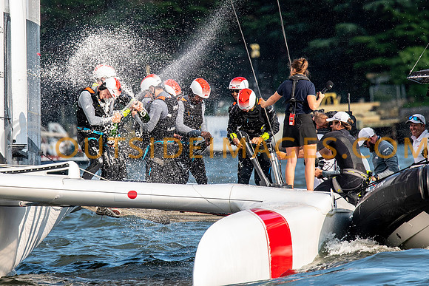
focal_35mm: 541
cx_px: 171
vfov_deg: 2.5
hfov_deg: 3.8
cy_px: 114
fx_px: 6447
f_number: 5
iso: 500
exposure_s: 1/2000
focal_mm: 300
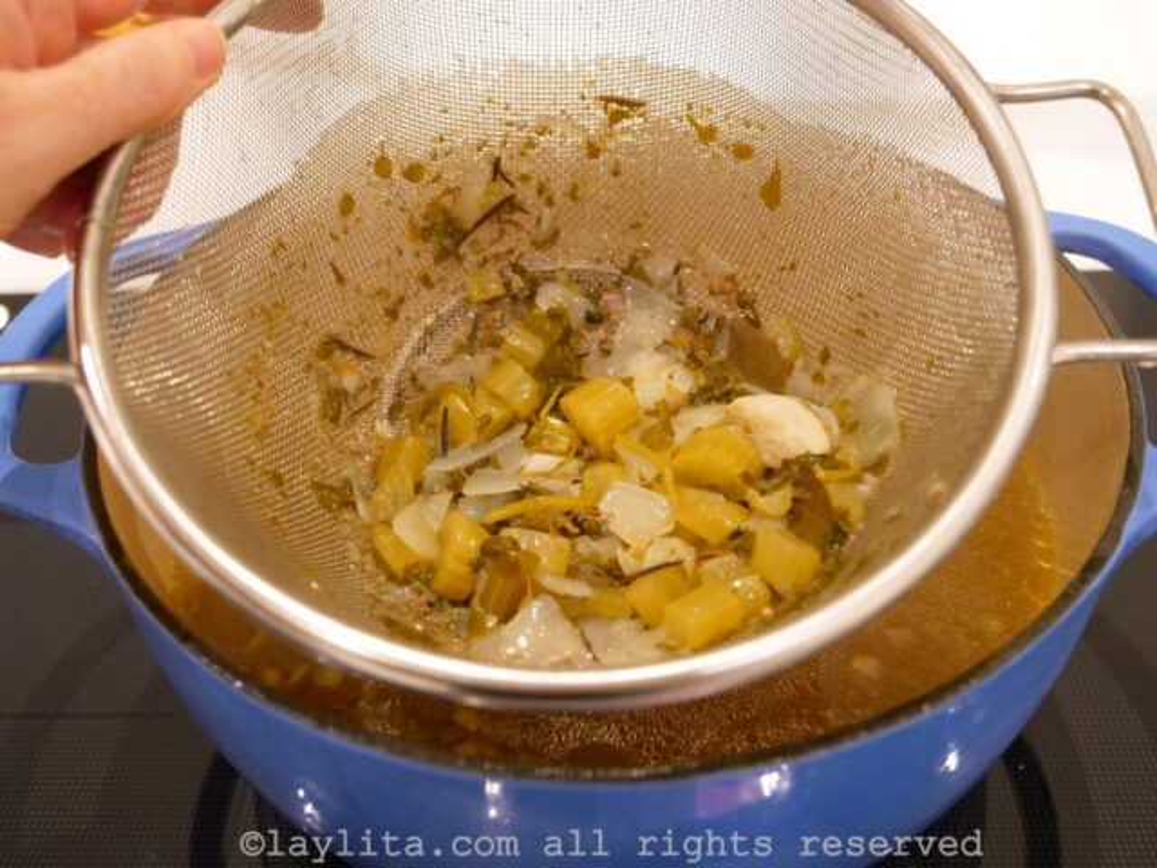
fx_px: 1136
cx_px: 578
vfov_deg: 41.8
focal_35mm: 34
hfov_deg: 54.0
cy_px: 434
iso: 2500
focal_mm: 17
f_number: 3.1
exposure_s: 1/60
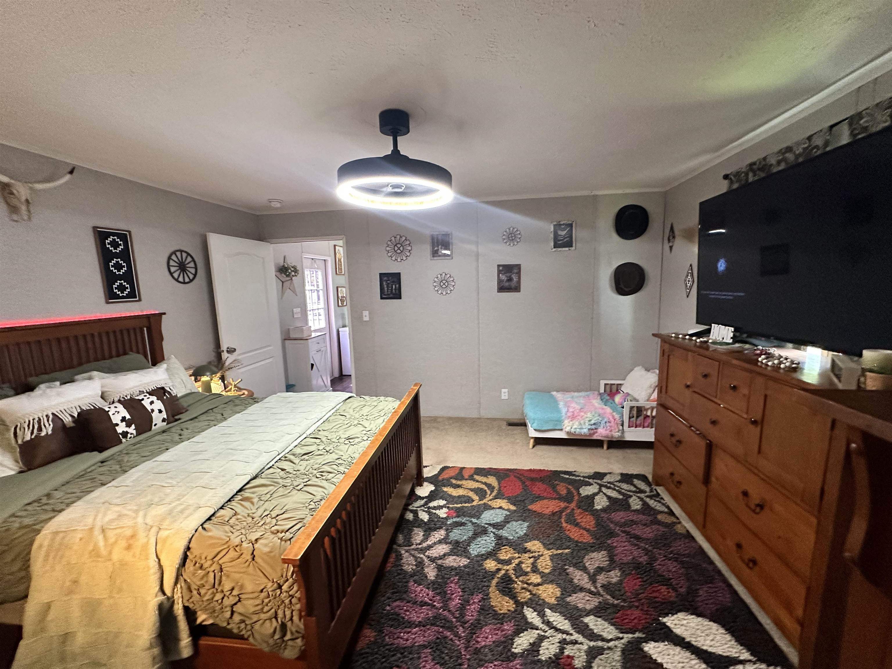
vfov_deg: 85.7
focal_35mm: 14
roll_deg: +1.5
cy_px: 334
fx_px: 361
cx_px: 446
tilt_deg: -7.7
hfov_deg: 102.1
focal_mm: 2.22
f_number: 2.2
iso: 500
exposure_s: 1/60
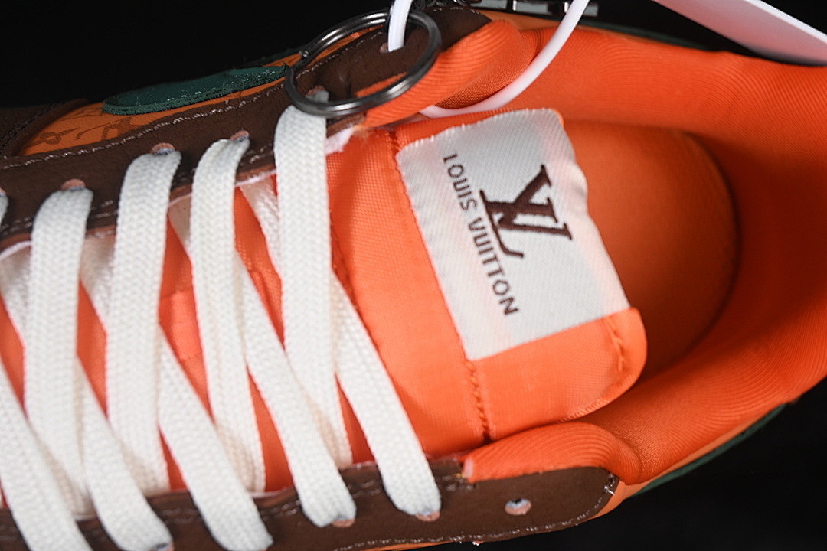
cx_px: 414
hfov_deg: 27.0
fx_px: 1723
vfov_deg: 18.2
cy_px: 276
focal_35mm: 75
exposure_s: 1/60
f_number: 6.3
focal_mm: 50
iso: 160
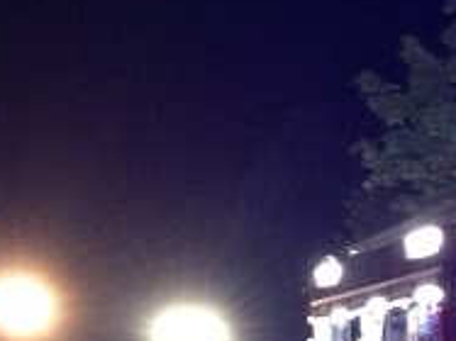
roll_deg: +1.7
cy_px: 482
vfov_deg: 11.5
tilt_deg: -3.2
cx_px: 595
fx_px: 1632
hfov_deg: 15.2
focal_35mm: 124
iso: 320
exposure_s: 1/20
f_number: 2.2
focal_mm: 4.15
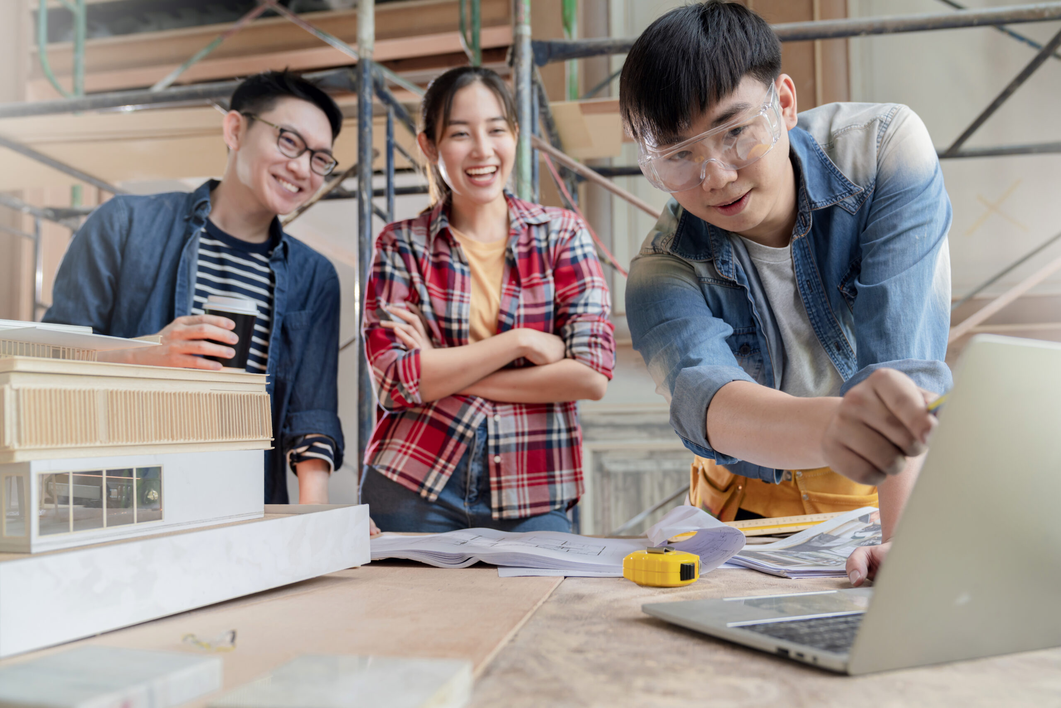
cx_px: 530
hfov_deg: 61.9
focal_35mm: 30
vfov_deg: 43.6
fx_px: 884
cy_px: 354
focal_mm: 30
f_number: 3.5
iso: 320
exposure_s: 1/200
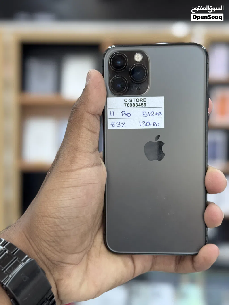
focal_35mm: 48
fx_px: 423
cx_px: 114
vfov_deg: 39.7
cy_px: 152
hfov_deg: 30.3
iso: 64
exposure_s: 1/260
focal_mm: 6.76
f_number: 1.78
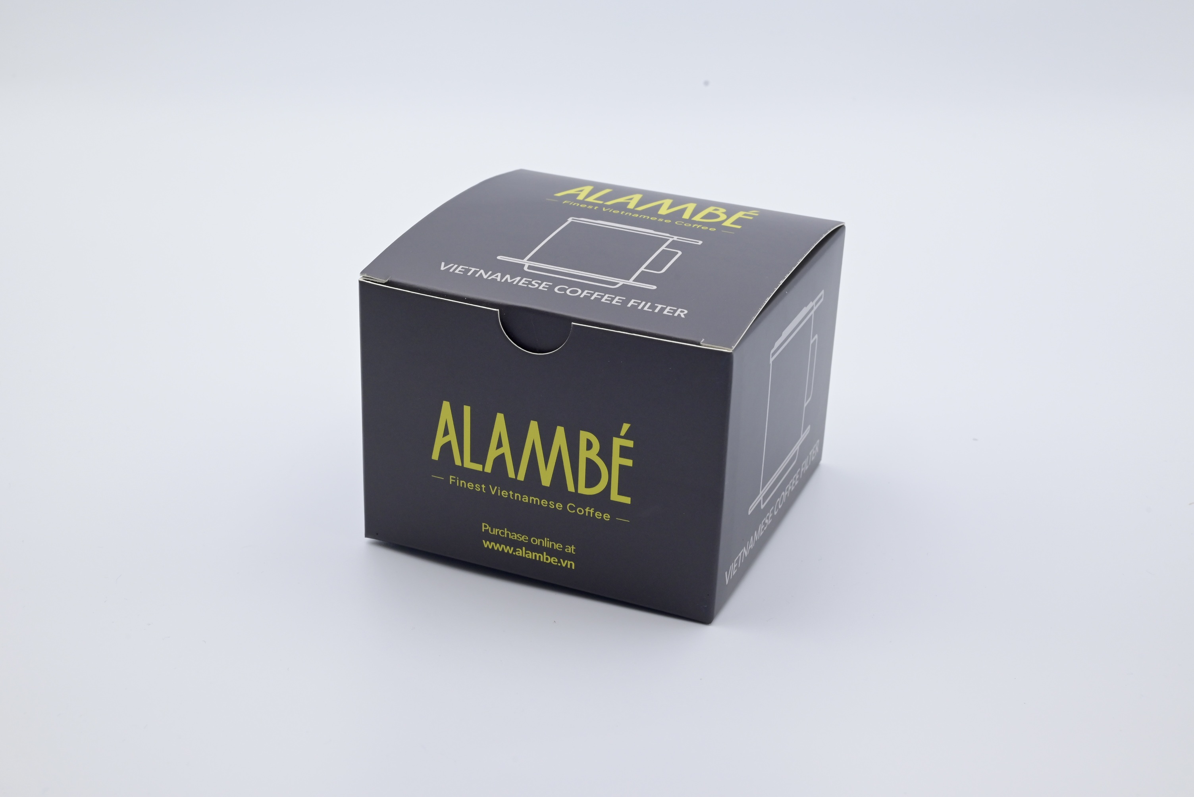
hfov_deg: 39.6
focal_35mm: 50
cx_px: 597
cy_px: 398
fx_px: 1659
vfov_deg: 27.0
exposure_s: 1/50
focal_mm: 50
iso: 800
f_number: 16
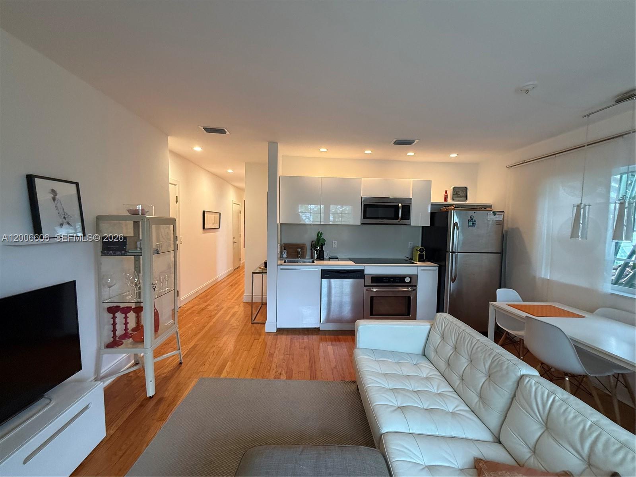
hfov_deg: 102.1
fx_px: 257
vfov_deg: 85.7
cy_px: 238
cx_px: 318
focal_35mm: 14
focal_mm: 2.22
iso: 250
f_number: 2.2
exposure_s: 1/60
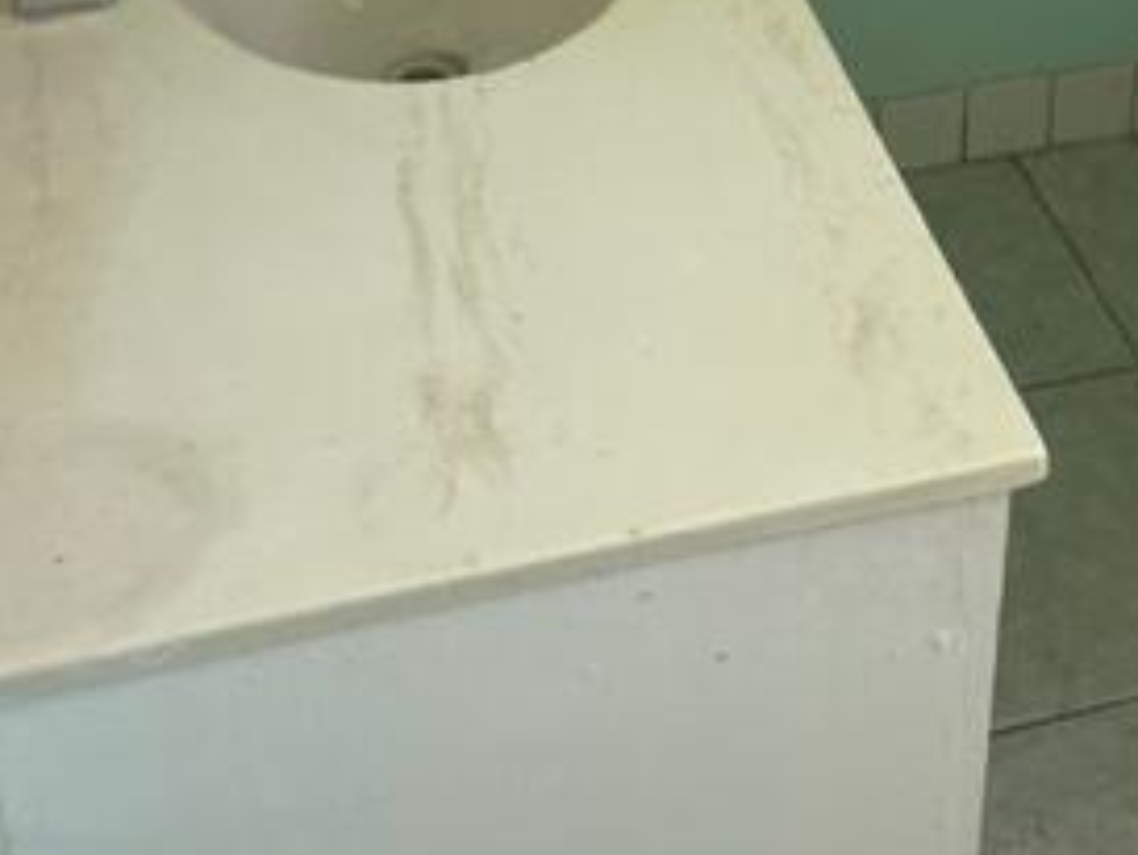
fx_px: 2006
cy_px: 96
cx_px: 863
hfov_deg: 31.1
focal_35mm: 61
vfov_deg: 23.5
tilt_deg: -34.7
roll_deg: -1.4
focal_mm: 4.2
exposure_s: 1/107
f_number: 1.6
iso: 125
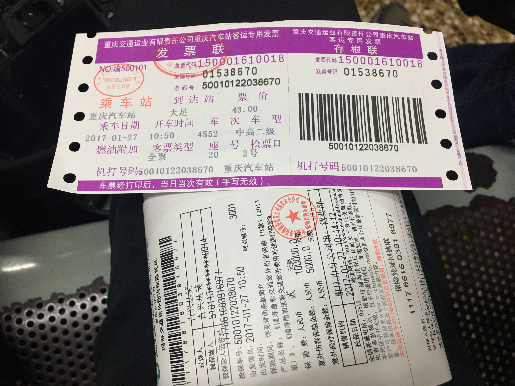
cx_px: 258
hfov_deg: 61.7
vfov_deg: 48.2
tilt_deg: -70.4
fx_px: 431
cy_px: 193
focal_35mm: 29
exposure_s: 1/17
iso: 50
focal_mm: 4.15
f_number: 2.2
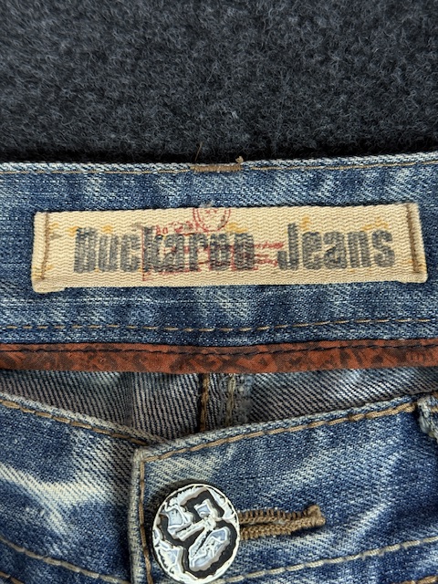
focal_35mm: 48
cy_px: 292
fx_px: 810
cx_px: 219
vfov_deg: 39.7
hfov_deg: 30.3
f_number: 1.78
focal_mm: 6.76
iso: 125
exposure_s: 1/50
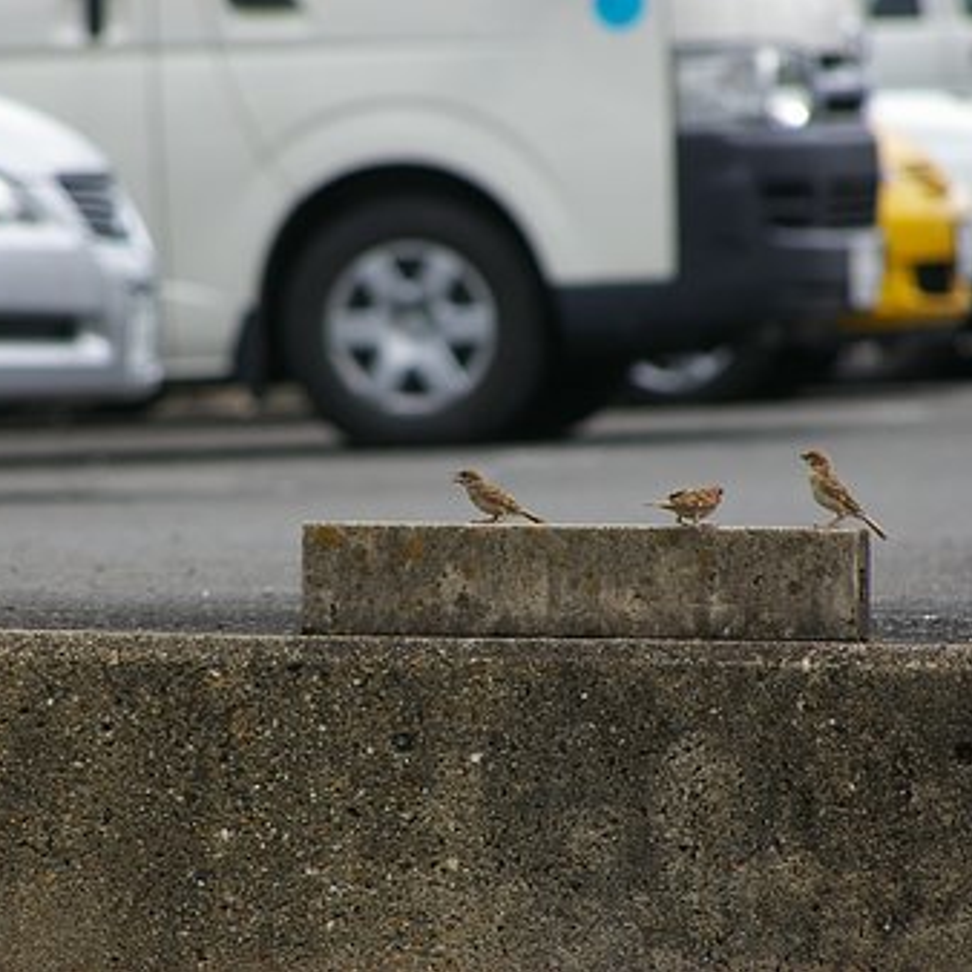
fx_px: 18394
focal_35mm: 579
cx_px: 377
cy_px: 486
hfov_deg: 3.0
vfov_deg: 3.0
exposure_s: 1/500
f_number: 8
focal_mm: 300
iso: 200
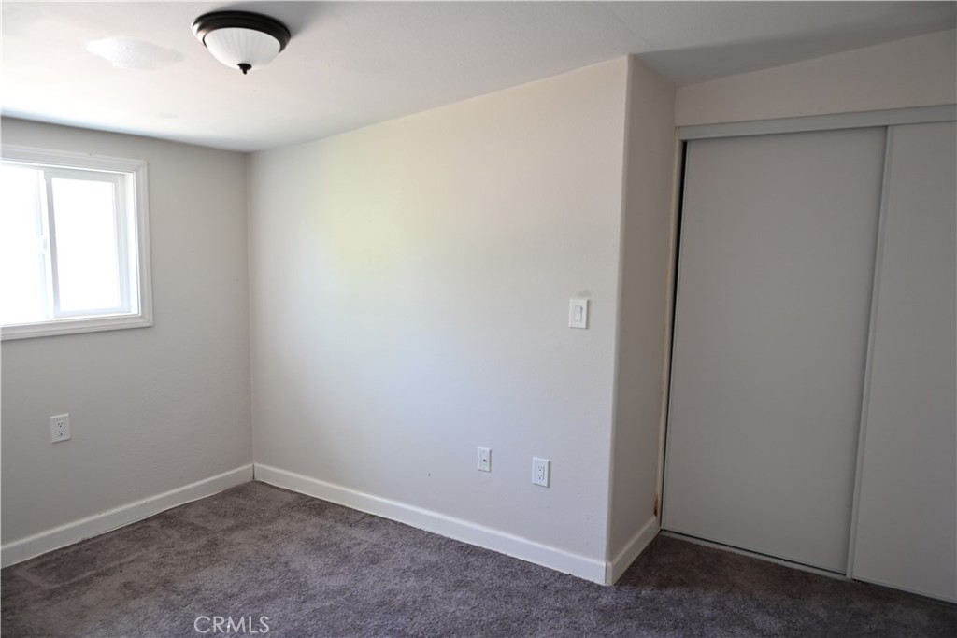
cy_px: 319
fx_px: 638
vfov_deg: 53.1
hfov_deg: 73.7
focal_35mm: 24
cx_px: 478
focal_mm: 24
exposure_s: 1/10
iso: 500
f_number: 5.6
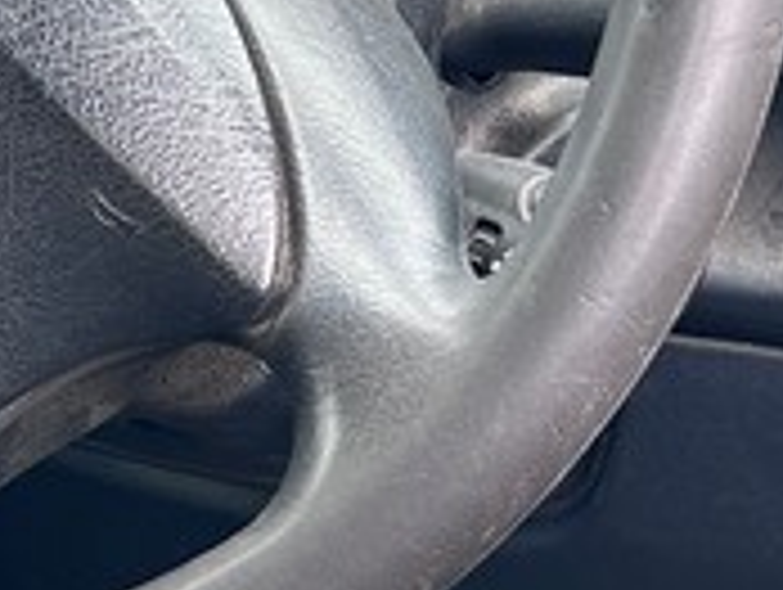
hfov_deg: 12.8
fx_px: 3375
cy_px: 486
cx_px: -238
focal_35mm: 149
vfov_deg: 10.0
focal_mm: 5.7
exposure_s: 1/121
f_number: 1.5
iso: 40
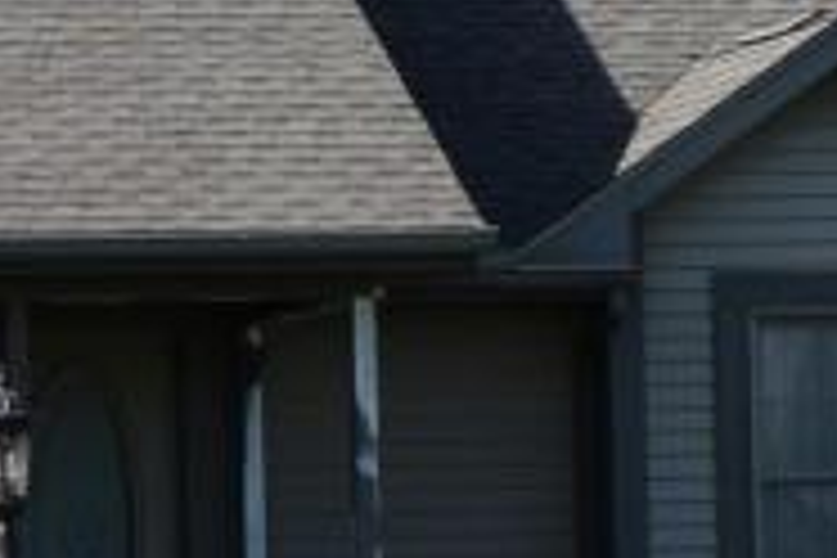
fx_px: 4324
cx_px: -868
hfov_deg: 10.2
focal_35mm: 186
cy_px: 212
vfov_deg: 7.4
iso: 200
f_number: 9
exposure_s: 1/400
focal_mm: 20
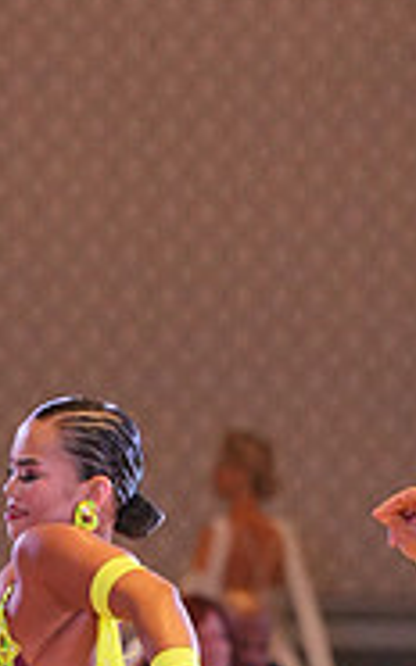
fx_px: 7467
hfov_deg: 3.2
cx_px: 339
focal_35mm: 411
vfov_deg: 5.1
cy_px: 841
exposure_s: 1/500
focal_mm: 129
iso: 6400
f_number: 3.5
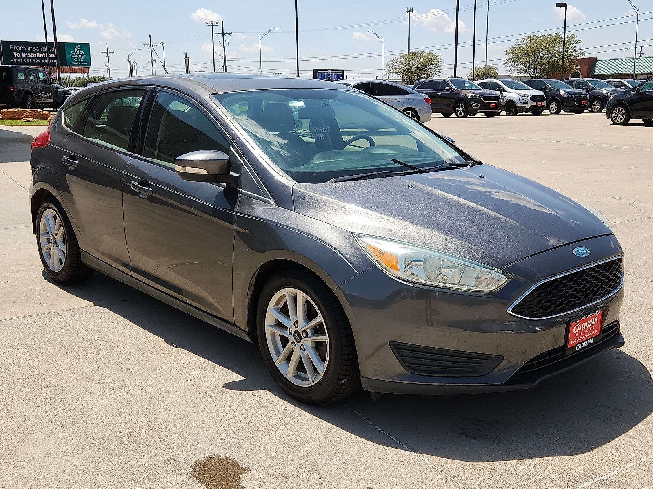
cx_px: 326
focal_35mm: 23
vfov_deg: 58.9
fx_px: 434
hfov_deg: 73.9
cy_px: 244
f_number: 1.8
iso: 50
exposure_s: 1/1667
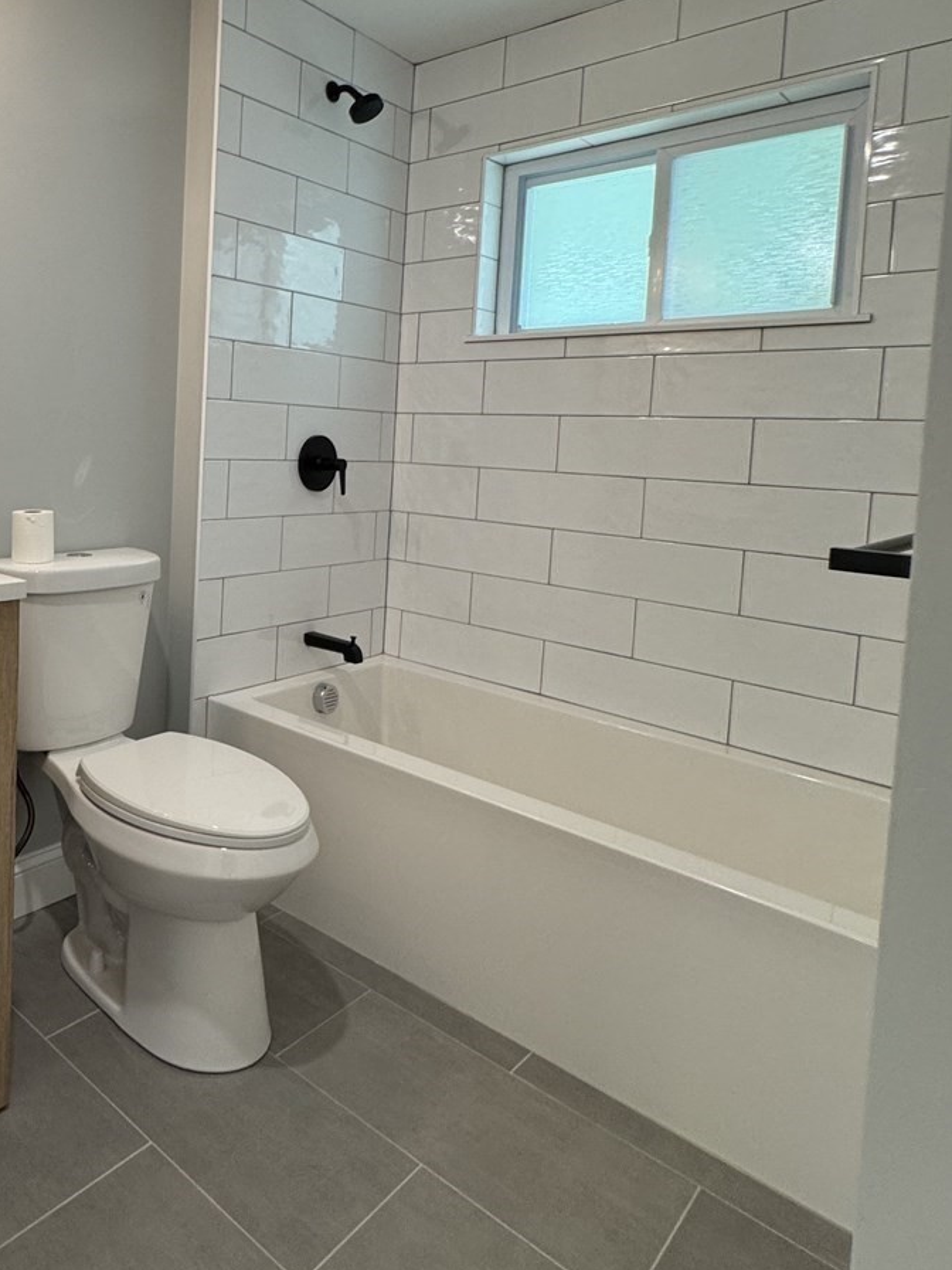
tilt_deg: -3.2
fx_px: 880
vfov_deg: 70.4
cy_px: 471
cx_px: 152
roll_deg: -1.6
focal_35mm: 24
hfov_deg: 52.1
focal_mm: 2.22
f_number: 2.2
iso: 160
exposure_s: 1/60
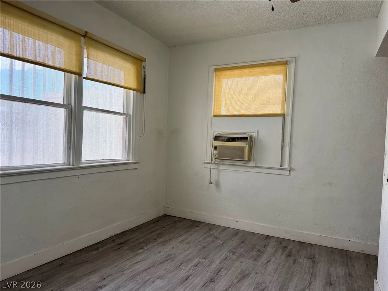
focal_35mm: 24
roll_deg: -2.2
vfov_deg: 56.8
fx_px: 269
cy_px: 146
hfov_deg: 71.6
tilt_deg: -3.1
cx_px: 194
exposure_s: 1/211
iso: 125
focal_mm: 6.76
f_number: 1.78
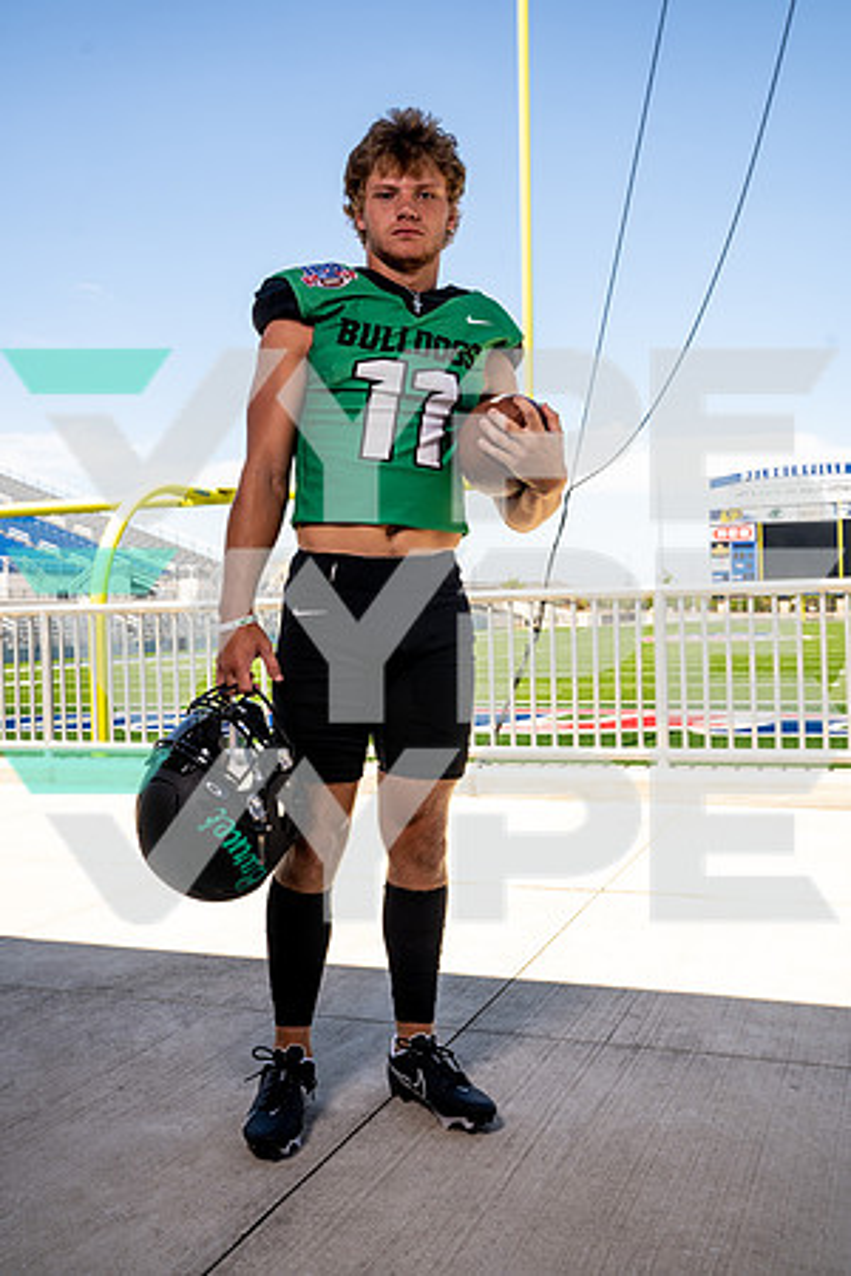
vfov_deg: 55.8
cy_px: 638
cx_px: 426
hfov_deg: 38.9
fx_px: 1205
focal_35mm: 34
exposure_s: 1/125
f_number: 8
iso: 100
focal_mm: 34
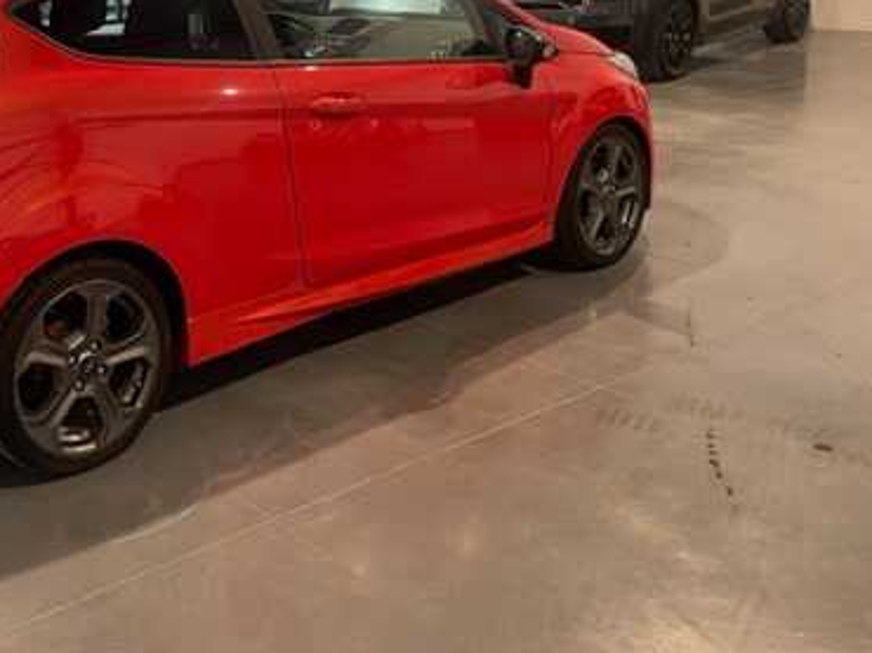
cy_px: 108
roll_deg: +2.7
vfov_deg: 31.1
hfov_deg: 40.0
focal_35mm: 45
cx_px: 144
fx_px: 1133
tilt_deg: -11.0
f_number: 1.6
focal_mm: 4.2
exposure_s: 1/50
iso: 64
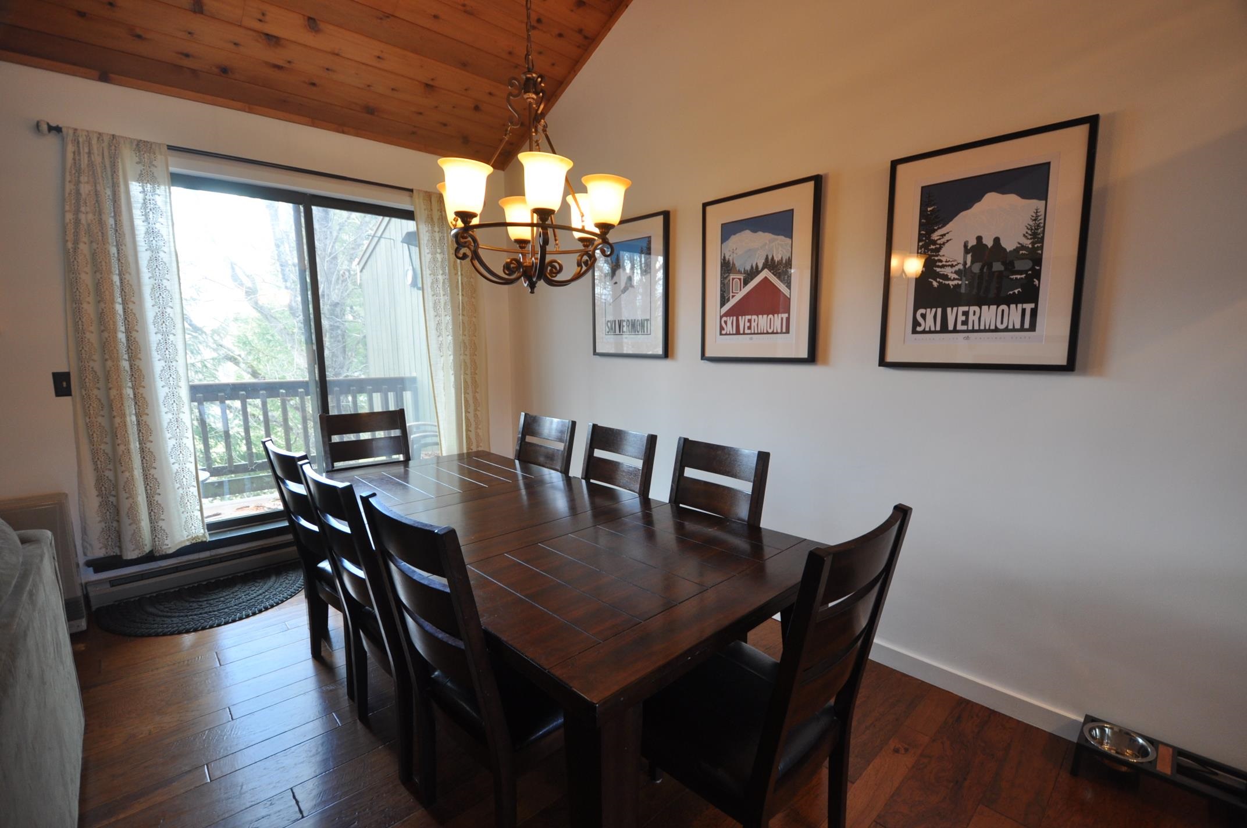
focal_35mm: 15
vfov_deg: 77.2
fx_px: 519
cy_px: 414
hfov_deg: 100.5
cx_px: 624
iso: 400
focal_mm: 10
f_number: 4
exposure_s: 1/60
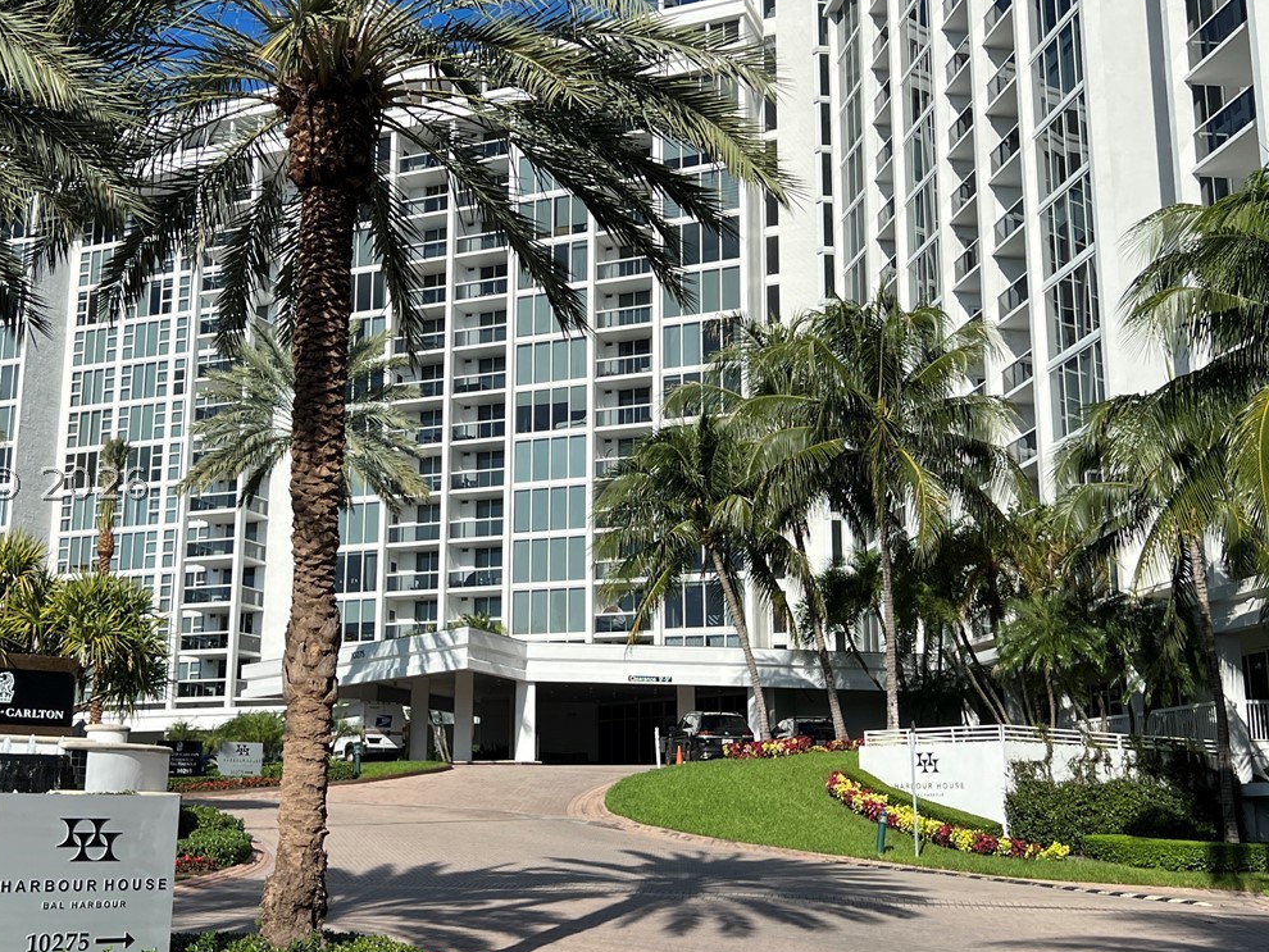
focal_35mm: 42
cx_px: 541
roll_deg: -1.7
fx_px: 1540
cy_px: 483
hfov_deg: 44.7
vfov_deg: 34.4
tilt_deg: +12.9
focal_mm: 5.7
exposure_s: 1/8696
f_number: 1.5
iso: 50
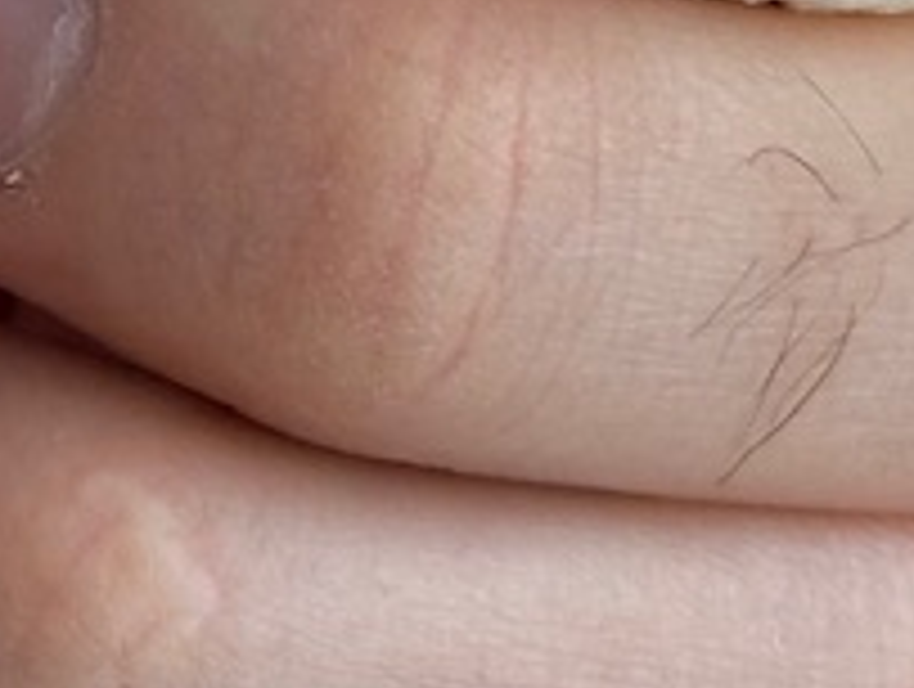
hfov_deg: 6.5
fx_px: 7988
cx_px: -266
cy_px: -1250
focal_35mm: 302
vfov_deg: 4.7
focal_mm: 6.86
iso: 50
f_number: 1.78
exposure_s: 1/165
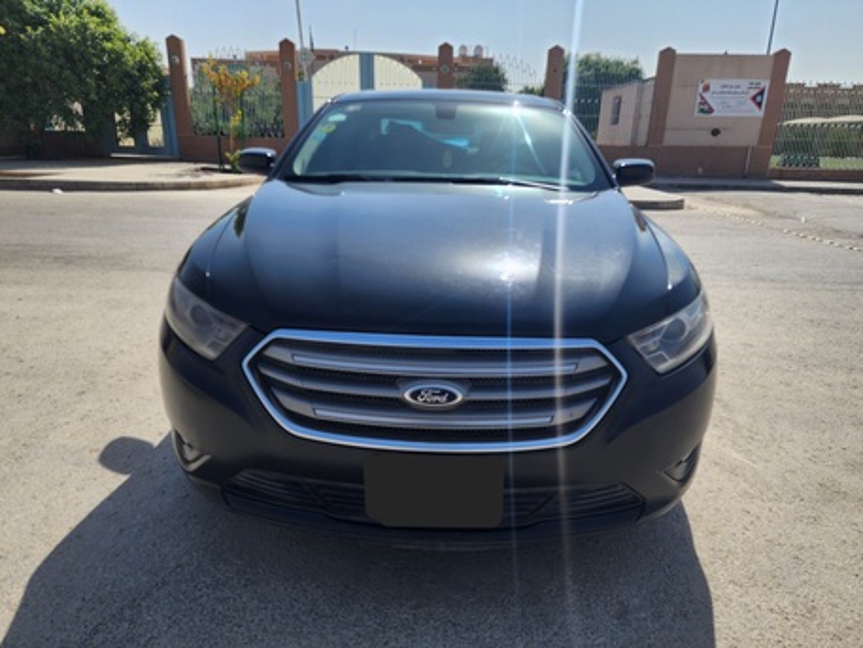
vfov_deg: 58.9
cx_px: 432
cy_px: 324
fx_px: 574
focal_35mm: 23
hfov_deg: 73.9
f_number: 1.8
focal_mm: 6.4
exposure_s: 1/1429
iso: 12
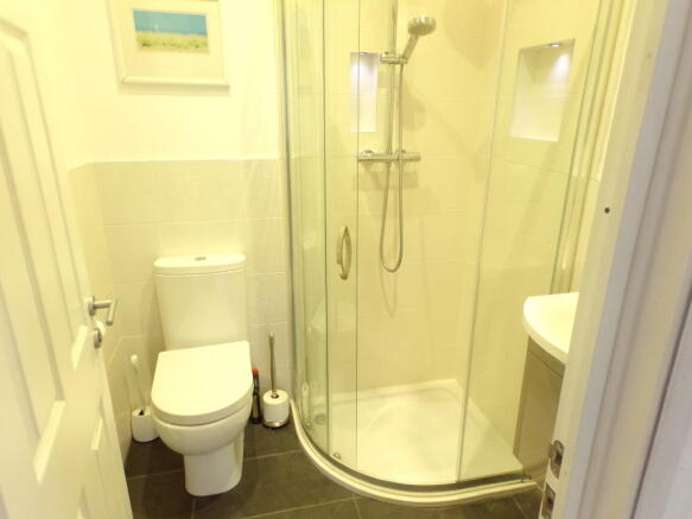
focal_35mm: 24
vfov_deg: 56.8
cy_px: 260
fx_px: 480
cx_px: 346
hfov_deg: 71.6
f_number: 3
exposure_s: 1/30
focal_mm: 4.3
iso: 200
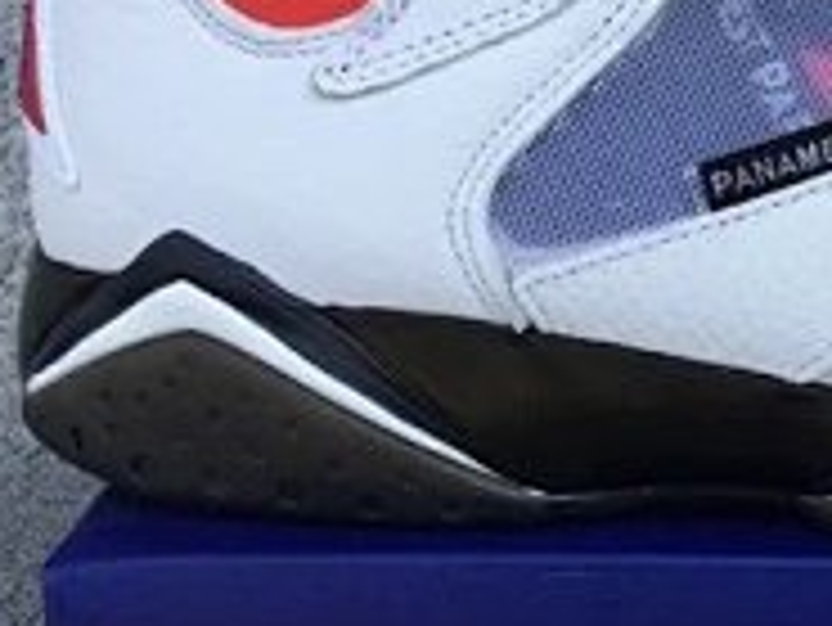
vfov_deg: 13.8
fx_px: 2573
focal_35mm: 107
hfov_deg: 17.7
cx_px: 908
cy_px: 279
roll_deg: +0.3
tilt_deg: -17.3
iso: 25
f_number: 2.4
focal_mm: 3.3
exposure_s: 1/497
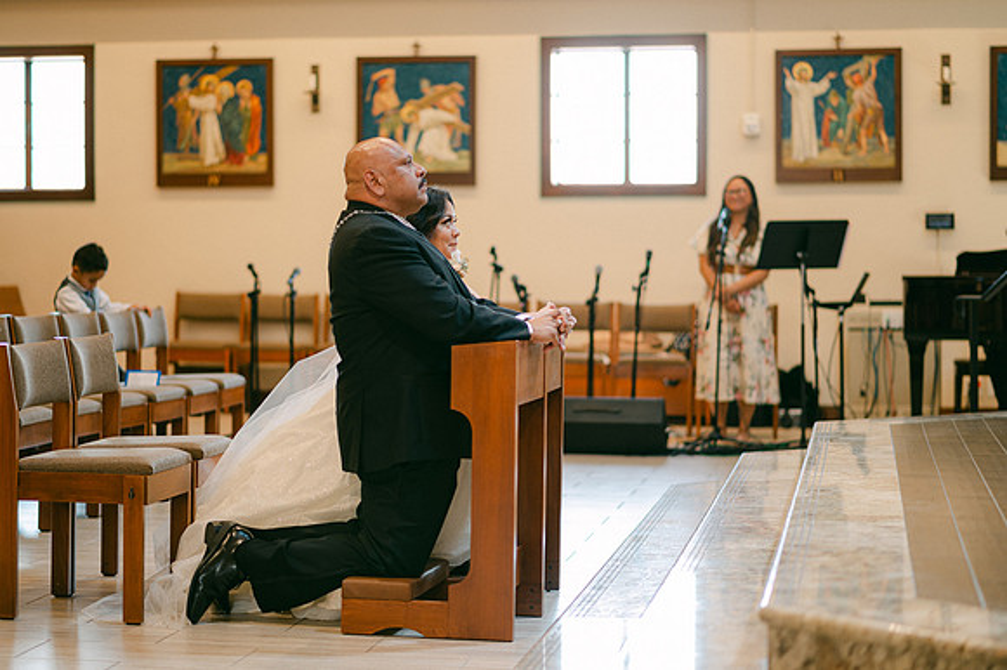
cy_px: 335
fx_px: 2376
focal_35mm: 85
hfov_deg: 23.9
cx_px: 504
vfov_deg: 16.1
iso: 320
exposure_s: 1/125
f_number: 1.8
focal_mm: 85
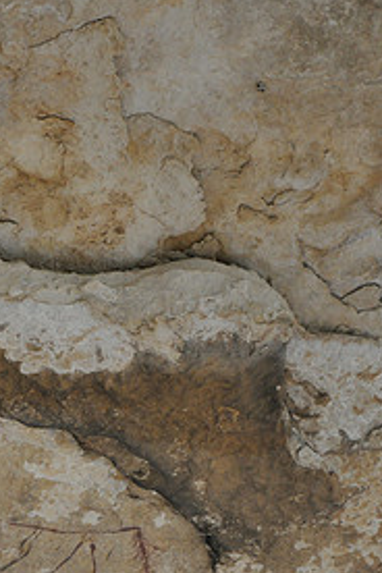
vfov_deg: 10.5
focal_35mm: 195
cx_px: -37
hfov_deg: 7.0
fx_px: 3104
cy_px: 391
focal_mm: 62
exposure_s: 1/60
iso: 800
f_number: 5.3
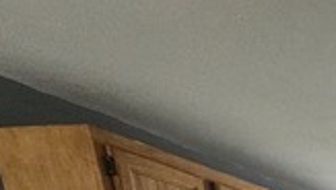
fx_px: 517
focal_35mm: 58
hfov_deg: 21.8
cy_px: 514
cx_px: 609
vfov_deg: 12.7
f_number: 2.2
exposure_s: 1/77.4
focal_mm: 2.2
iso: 320
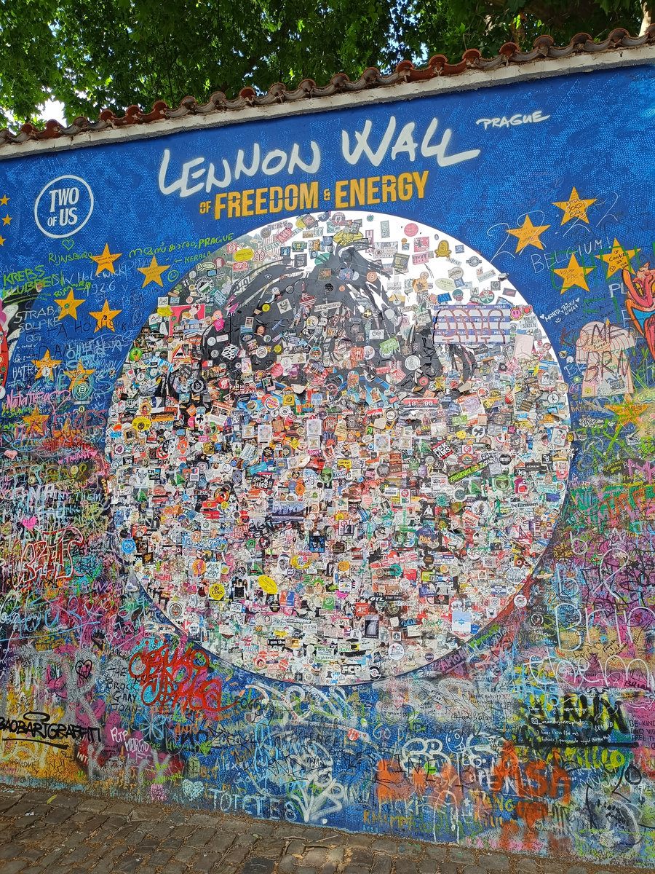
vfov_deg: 71.6
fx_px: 606
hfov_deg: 56.8
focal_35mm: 24
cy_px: 437
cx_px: 328
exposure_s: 1/125
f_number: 1.88
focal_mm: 5.59
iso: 51
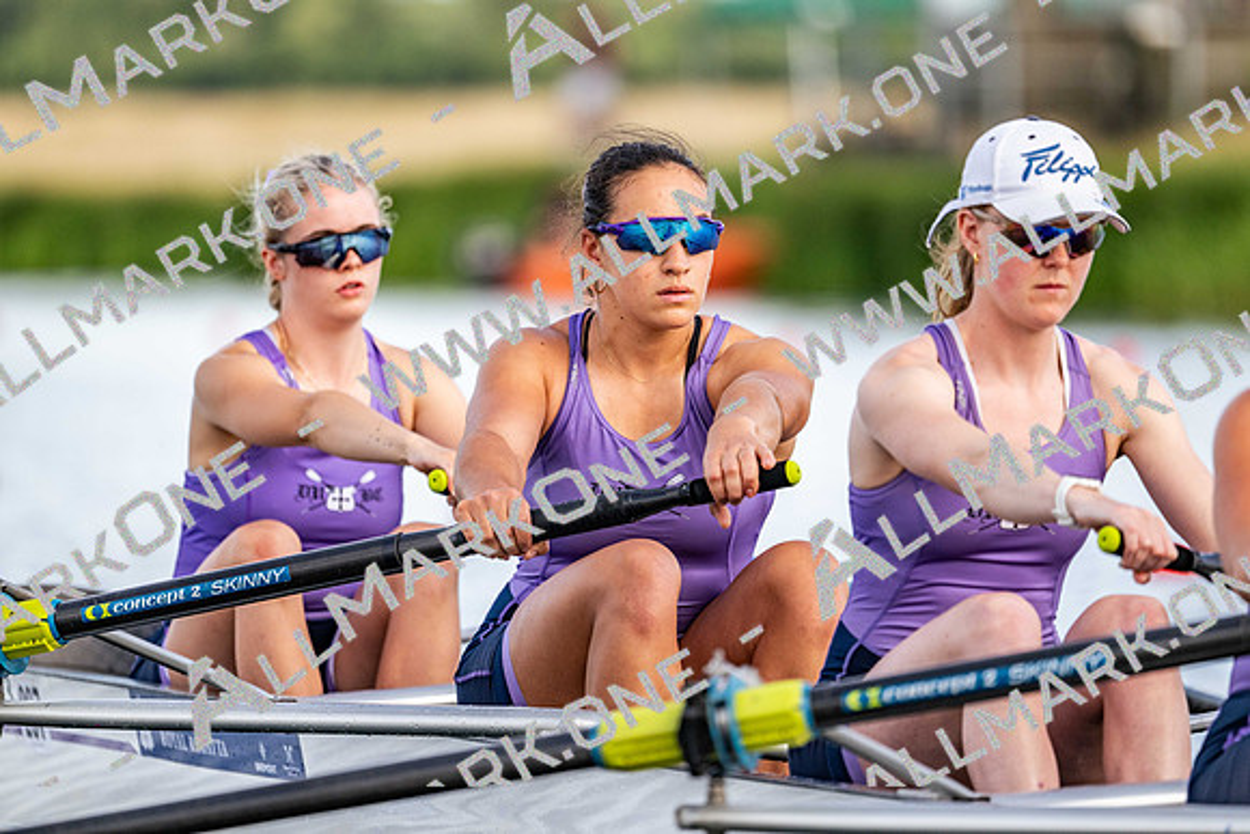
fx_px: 13891
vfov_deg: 3.4
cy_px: 417
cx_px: 625
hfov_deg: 5.2
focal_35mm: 400
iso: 800
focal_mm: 400
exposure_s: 1/2500
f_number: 4.5
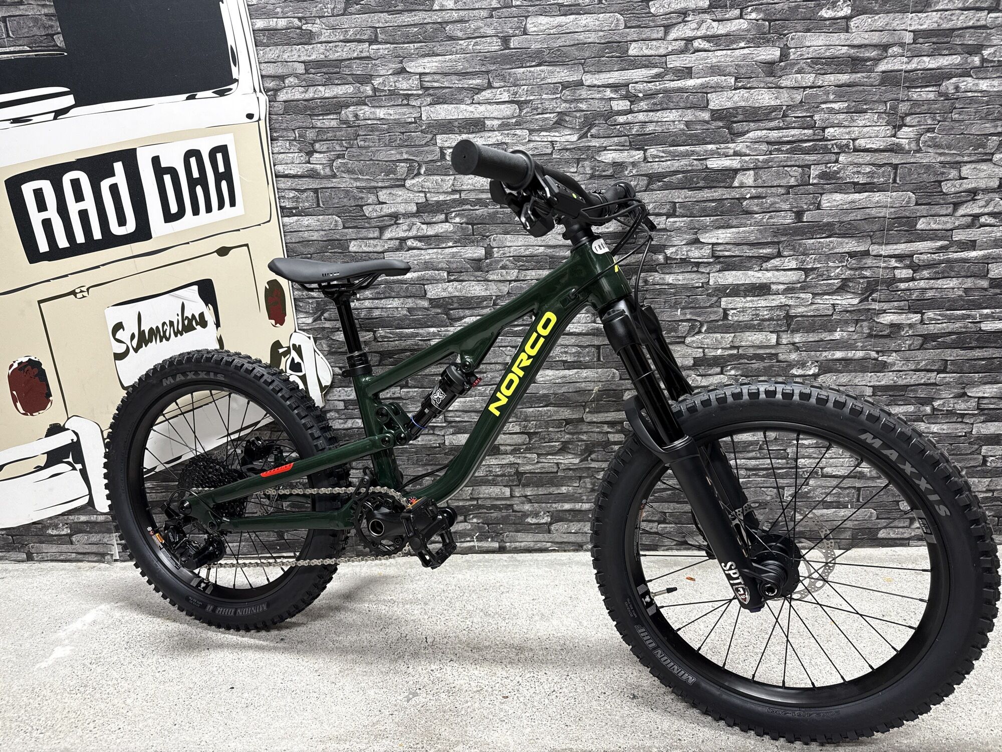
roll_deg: +2.9
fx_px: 695
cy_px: 376
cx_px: 501
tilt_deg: -16.8
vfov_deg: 56.8
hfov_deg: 71.6
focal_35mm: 24
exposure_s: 1/100
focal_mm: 6.76
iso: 160
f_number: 1.78
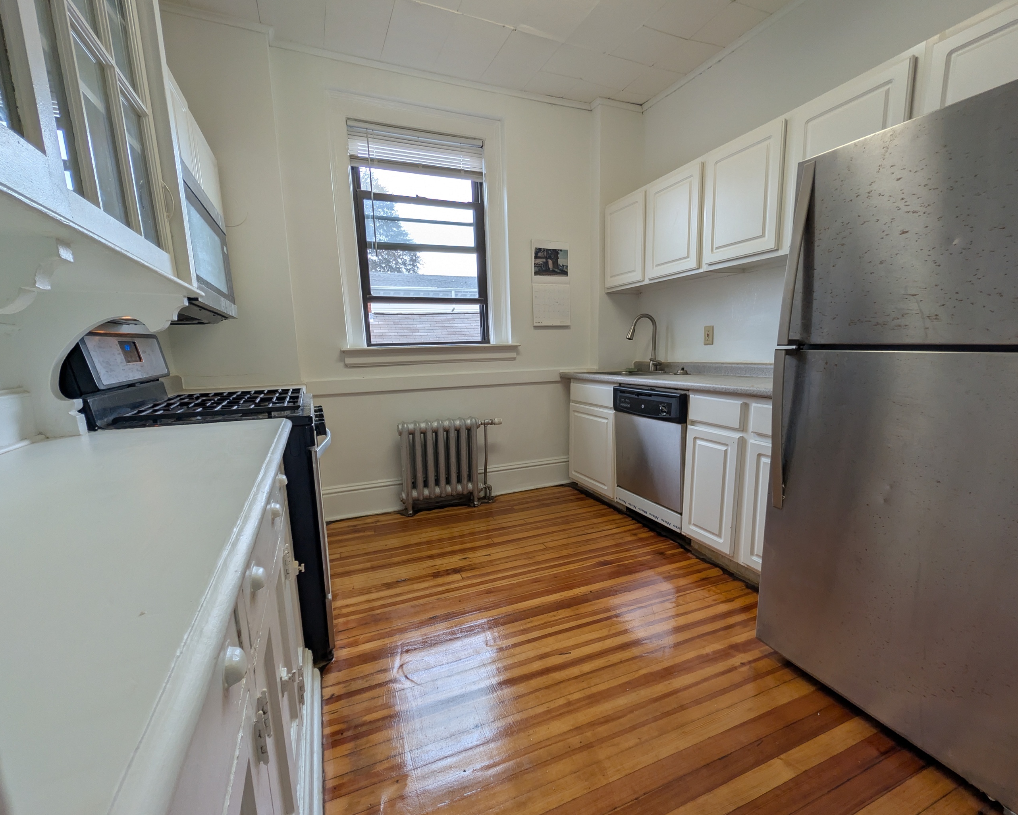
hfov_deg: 100.7
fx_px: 422
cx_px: 526
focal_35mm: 14
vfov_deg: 87.9
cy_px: 435
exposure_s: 1/167
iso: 45
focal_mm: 2.02
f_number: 1.7
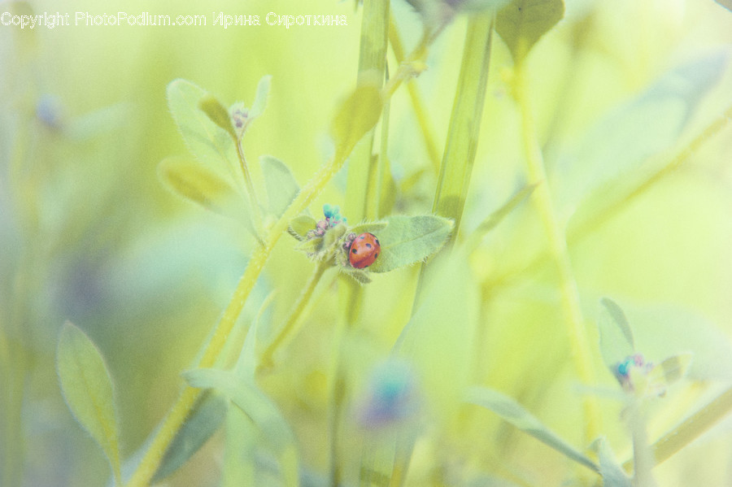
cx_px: 366
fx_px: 1422
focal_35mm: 70
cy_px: 244
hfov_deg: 28.9
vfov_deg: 19.4
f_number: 2.8
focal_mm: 70
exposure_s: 1/320
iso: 200
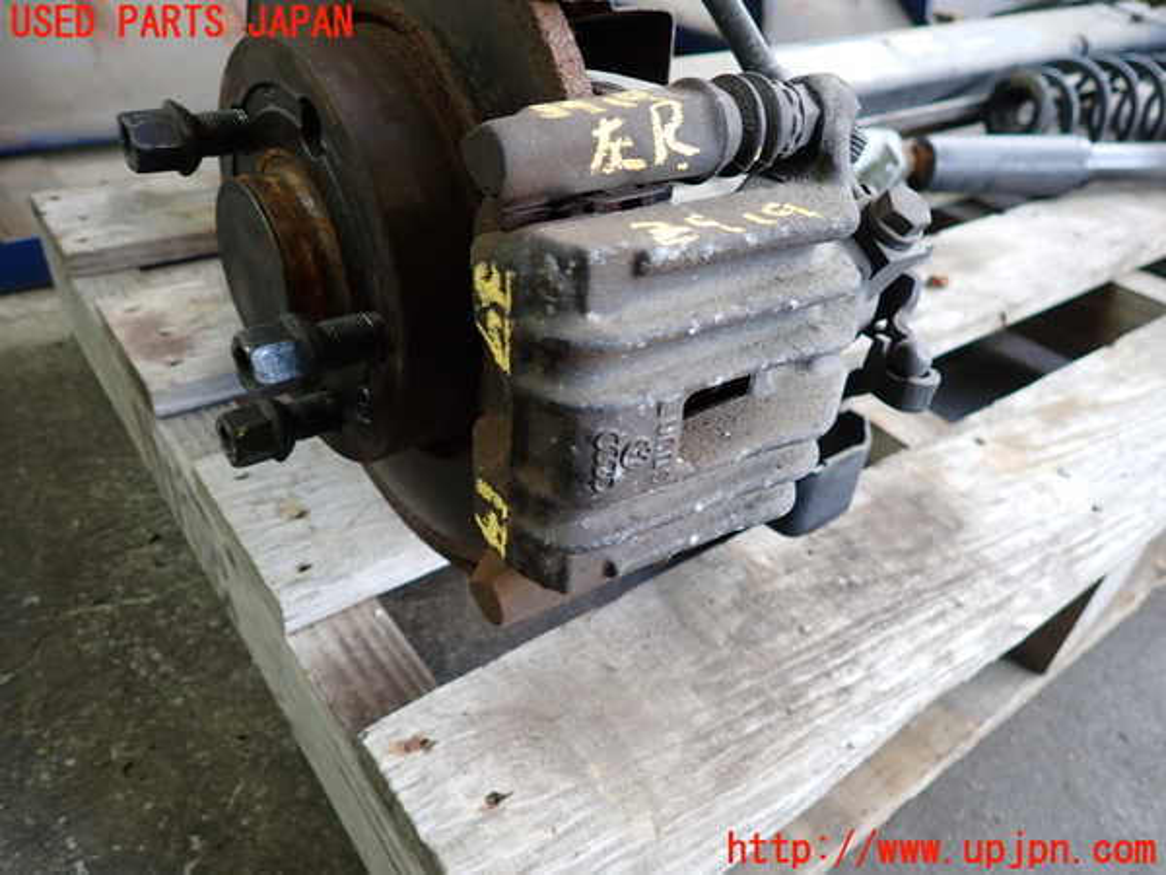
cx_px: 583
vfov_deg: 54.9
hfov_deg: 69.4
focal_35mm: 25
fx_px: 842
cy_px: 438
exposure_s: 1/30
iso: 200
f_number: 2
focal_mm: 4.5
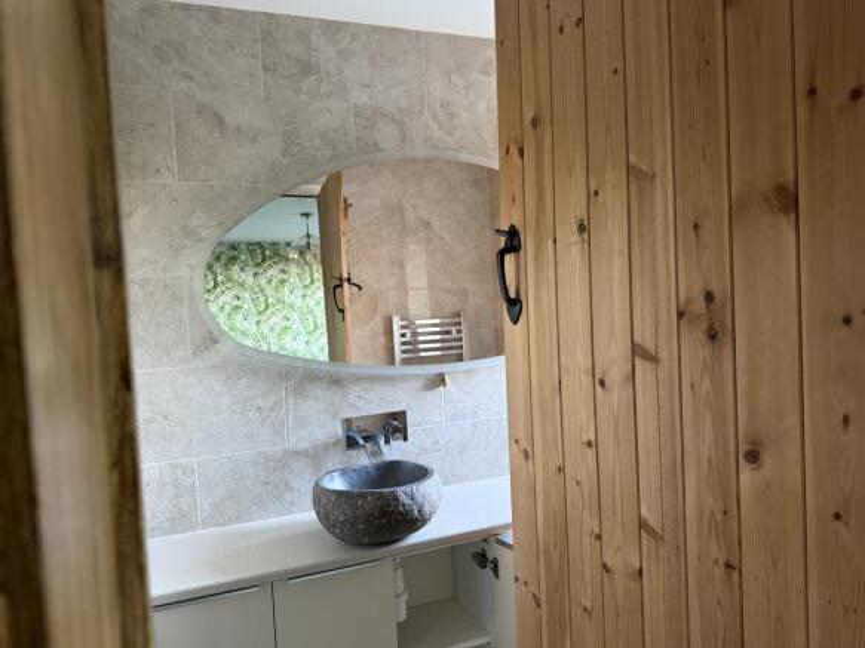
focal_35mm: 24
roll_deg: +2.8
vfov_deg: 56.8
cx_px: 432
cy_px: 324
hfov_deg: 71.6
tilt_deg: -2.8
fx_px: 600
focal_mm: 6.76
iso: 500
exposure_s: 1/50
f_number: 1.78
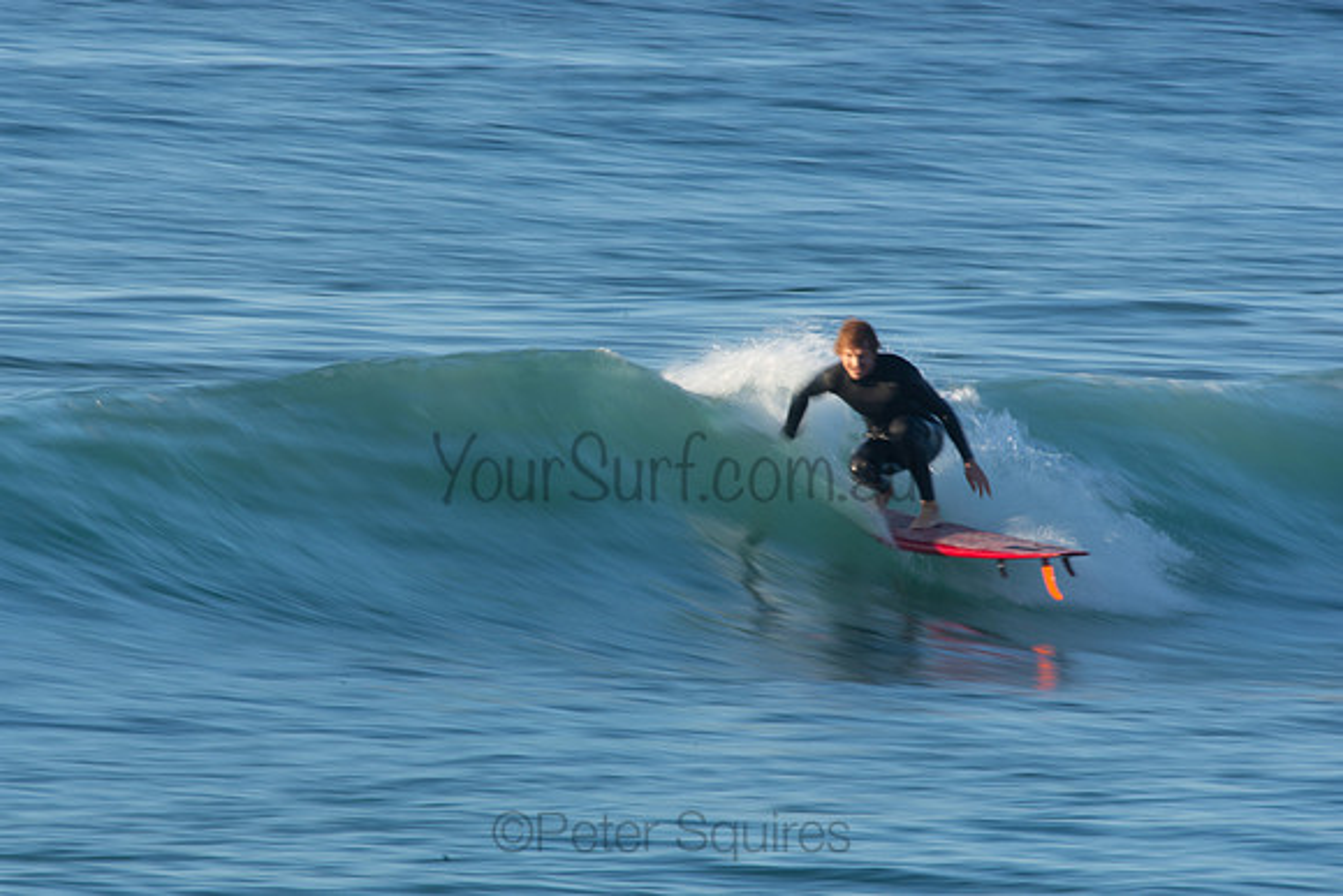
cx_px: 672
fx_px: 27984
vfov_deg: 1.8
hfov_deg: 2.7
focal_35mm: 750
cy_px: 448
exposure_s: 1/15
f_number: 25
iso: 100
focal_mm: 500
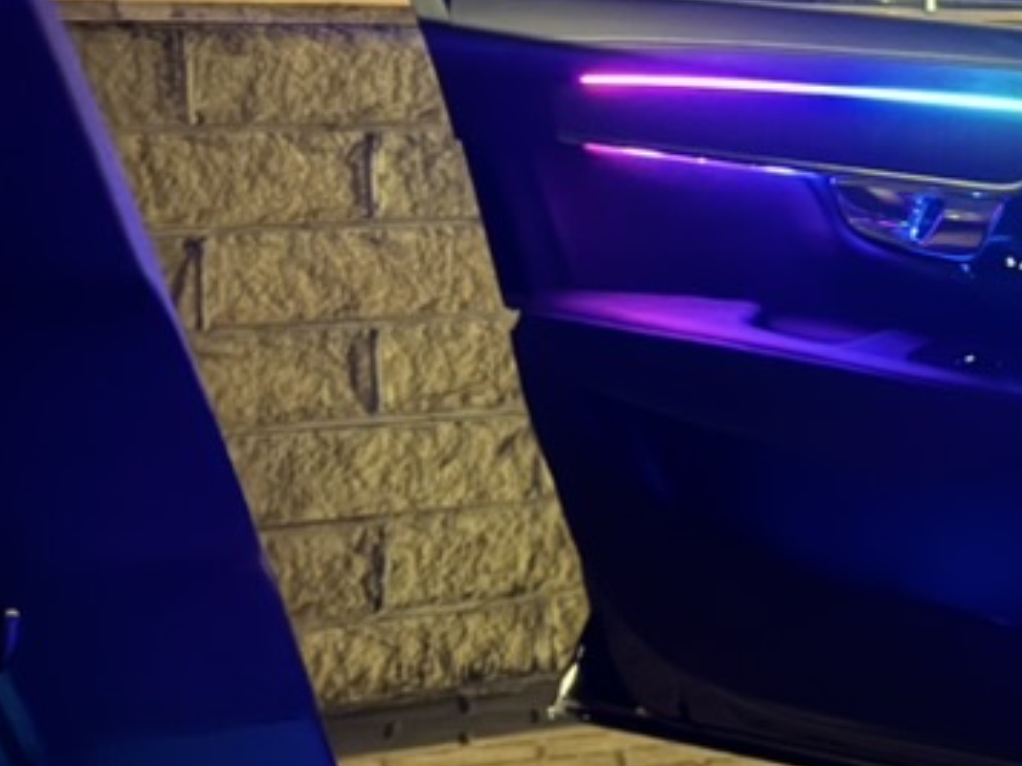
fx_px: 2037
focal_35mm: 69
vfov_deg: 21.2
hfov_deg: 24.1
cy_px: 238
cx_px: 1381
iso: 2500
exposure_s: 1/5
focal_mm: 6.76
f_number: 1.78
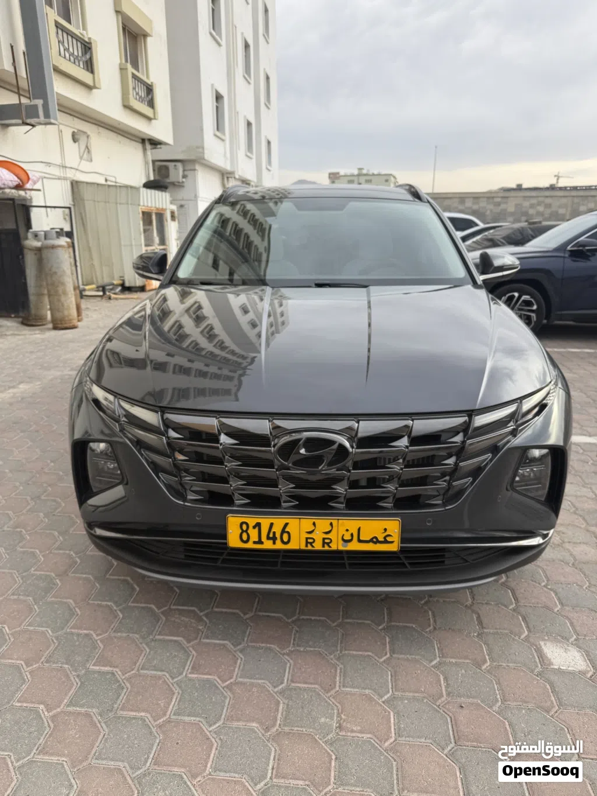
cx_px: 298
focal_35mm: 24
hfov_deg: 56.8
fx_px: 552
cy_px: 398
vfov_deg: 71.6
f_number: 1.78
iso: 80
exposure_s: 1/898
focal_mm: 6.76
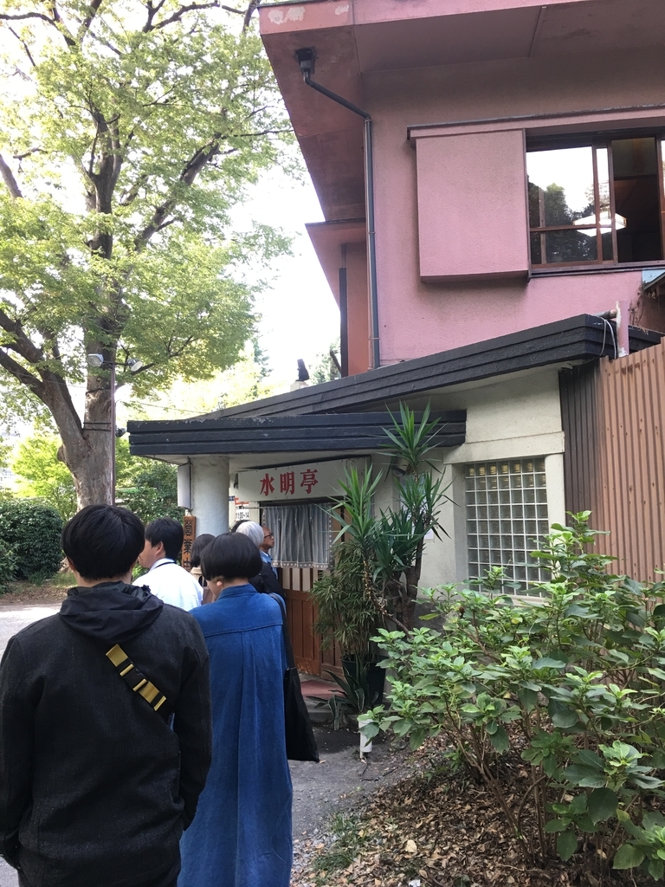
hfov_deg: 48.2
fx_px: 743
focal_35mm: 29
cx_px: 332
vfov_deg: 61.7
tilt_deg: +6.1
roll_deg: +2.5
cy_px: 444
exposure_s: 1/30
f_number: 2.2
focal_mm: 4.15
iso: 25
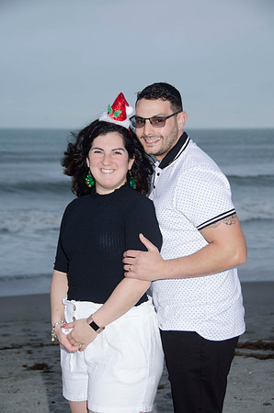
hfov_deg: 16.5
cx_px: 137
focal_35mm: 82
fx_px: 946
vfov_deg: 24.7
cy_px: 206
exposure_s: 1/80
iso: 100
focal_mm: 55
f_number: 5.6
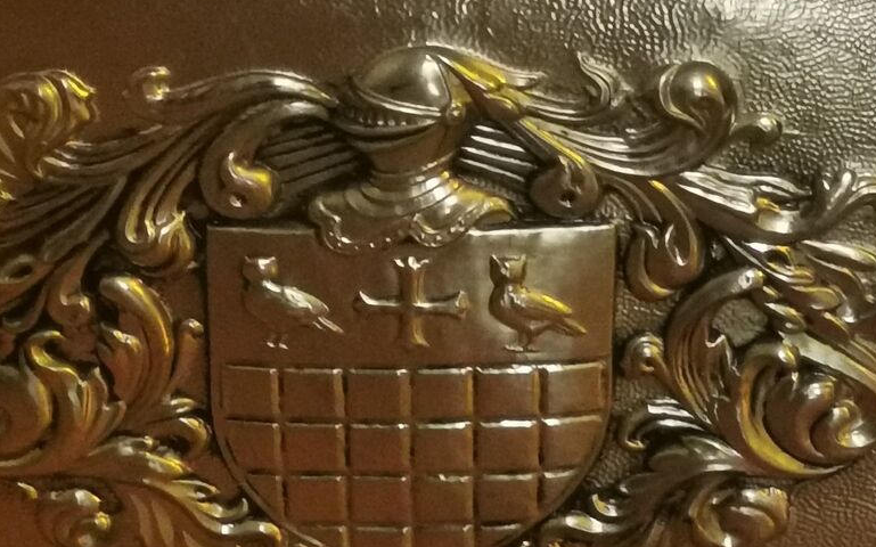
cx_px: 433
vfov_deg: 7.7
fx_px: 4081
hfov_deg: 12.3
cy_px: 111
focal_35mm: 171
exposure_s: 1/33.3
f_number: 1.8
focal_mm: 5.58
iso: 500
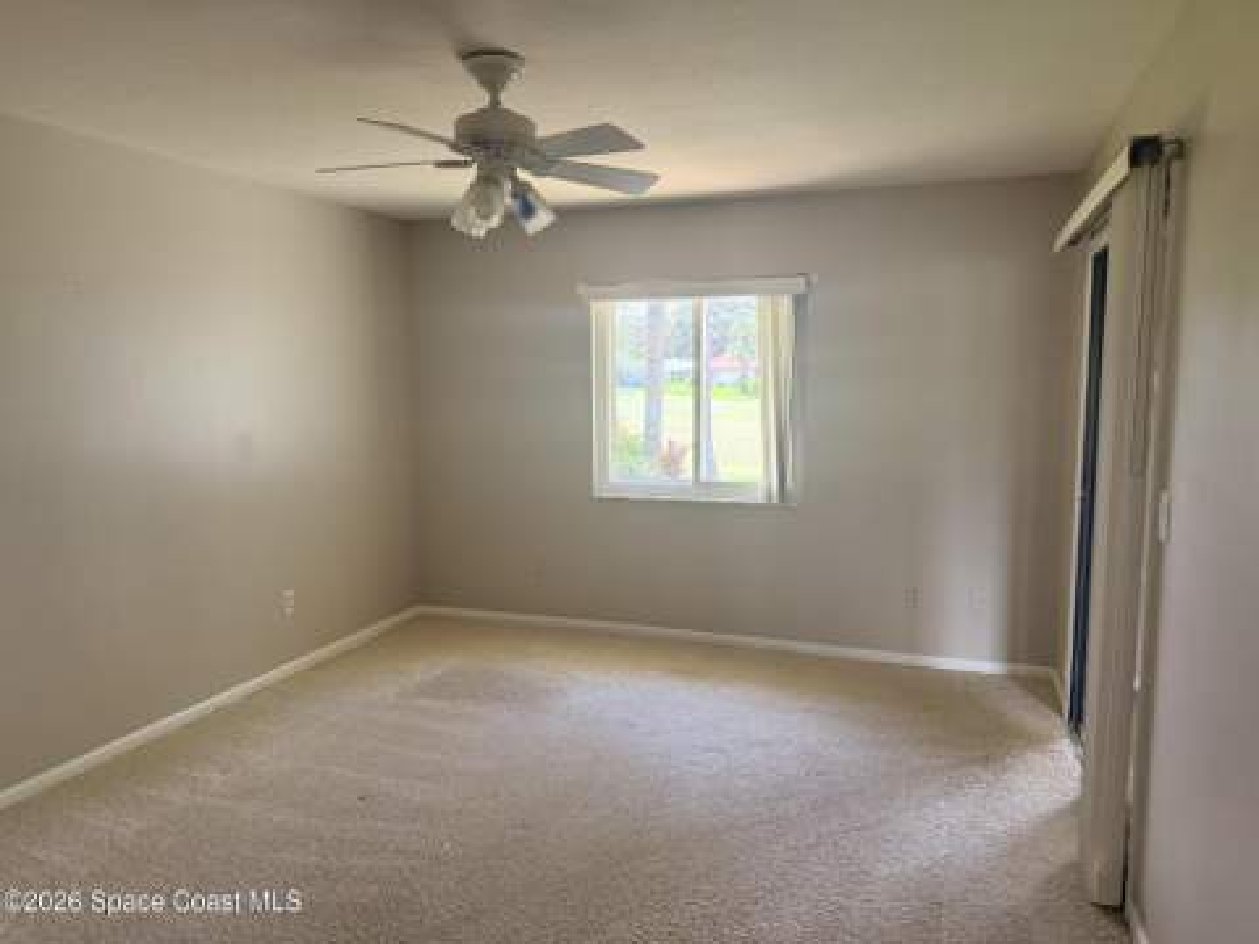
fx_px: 873
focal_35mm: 24
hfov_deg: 71.6
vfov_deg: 56.8
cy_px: 472
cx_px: 630
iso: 200
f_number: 1.78
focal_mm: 6.76
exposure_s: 1/218
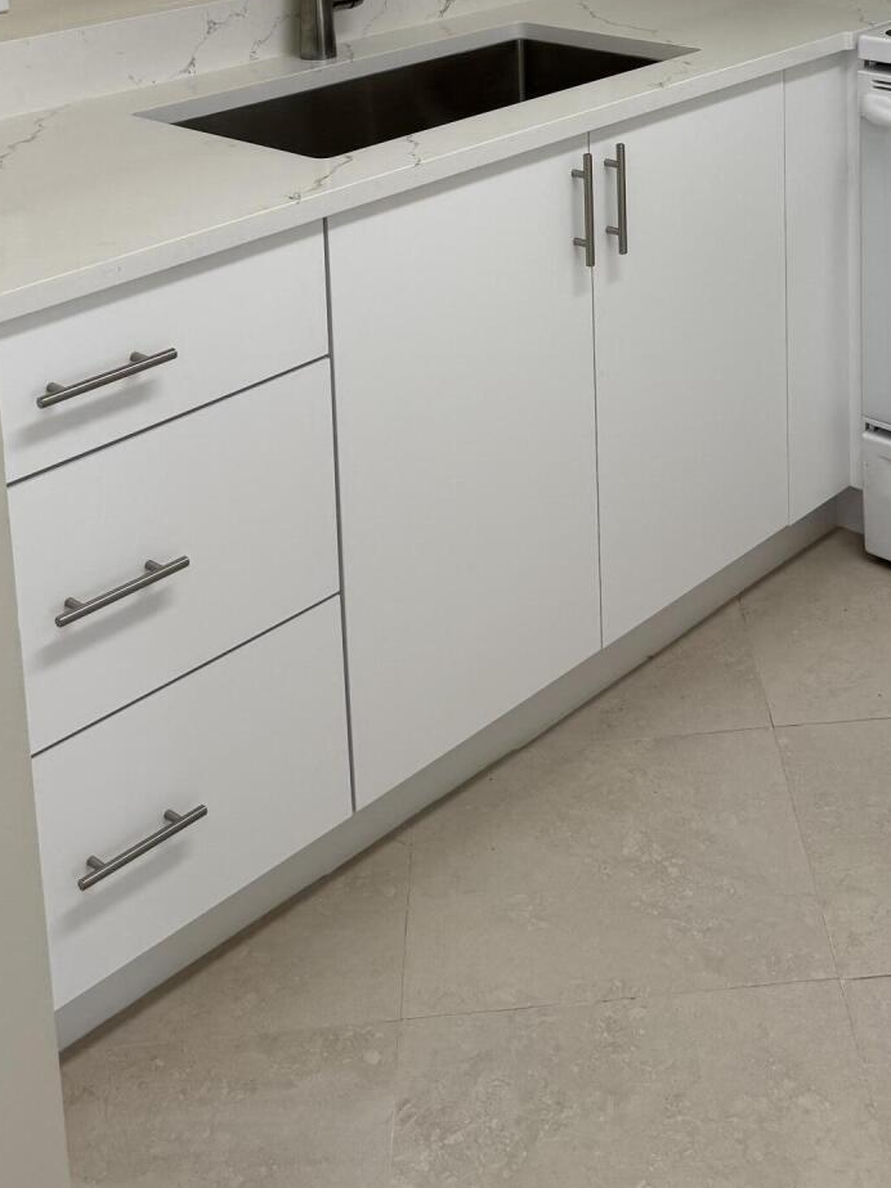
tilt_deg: -10.4
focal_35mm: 52
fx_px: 1785
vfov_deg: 33.6
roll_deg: +0.0
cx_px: 700
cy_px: -1
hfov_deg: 27.5
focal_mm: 6.76
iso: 64
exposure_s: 1/120
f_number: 1.78
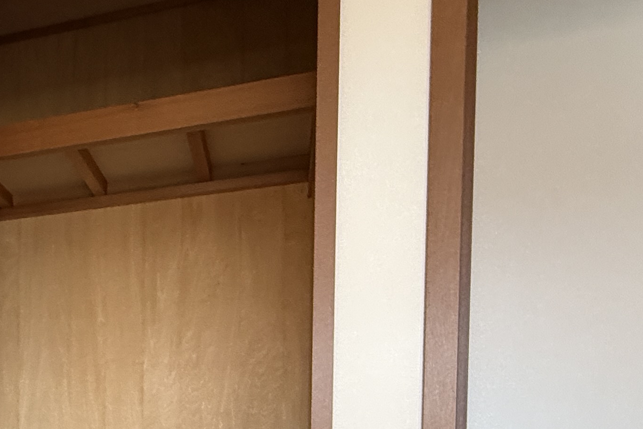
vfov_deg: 27.6
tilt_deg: -1.1
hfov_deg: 39.6
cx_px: -11
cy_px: 506
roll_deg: +0.0
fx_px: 768
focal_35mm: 43
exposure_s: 1/99
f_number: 2.2
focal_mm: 2.22
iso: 200
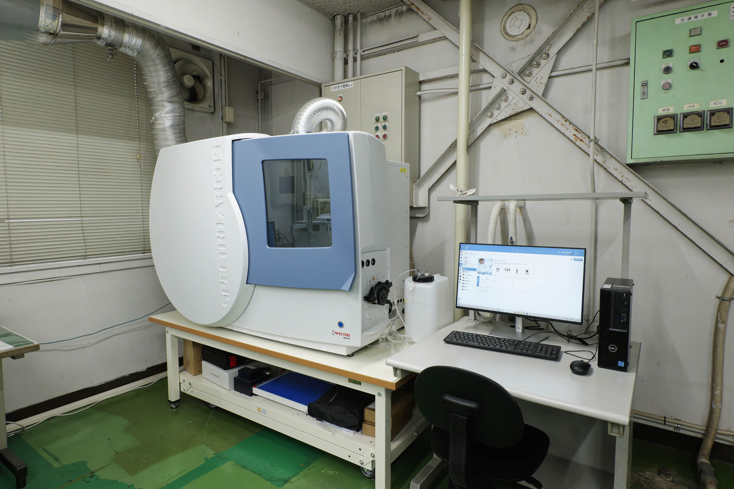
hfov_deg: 84.0
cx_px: 367
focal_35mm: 20
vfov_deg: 61.9
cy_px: 244
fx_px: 408
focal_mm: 20
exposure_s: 1/100
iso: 4000
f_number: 11
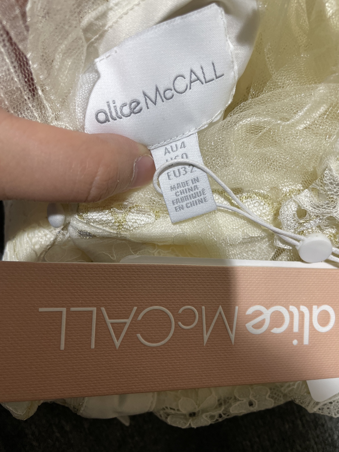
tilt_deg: -84.1
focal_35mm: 26
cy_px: 226
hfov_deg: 53.1
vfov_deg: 67.3
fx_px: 339
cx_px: 170
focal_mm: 4.2
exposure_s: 1/100
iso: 125
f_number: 1.6
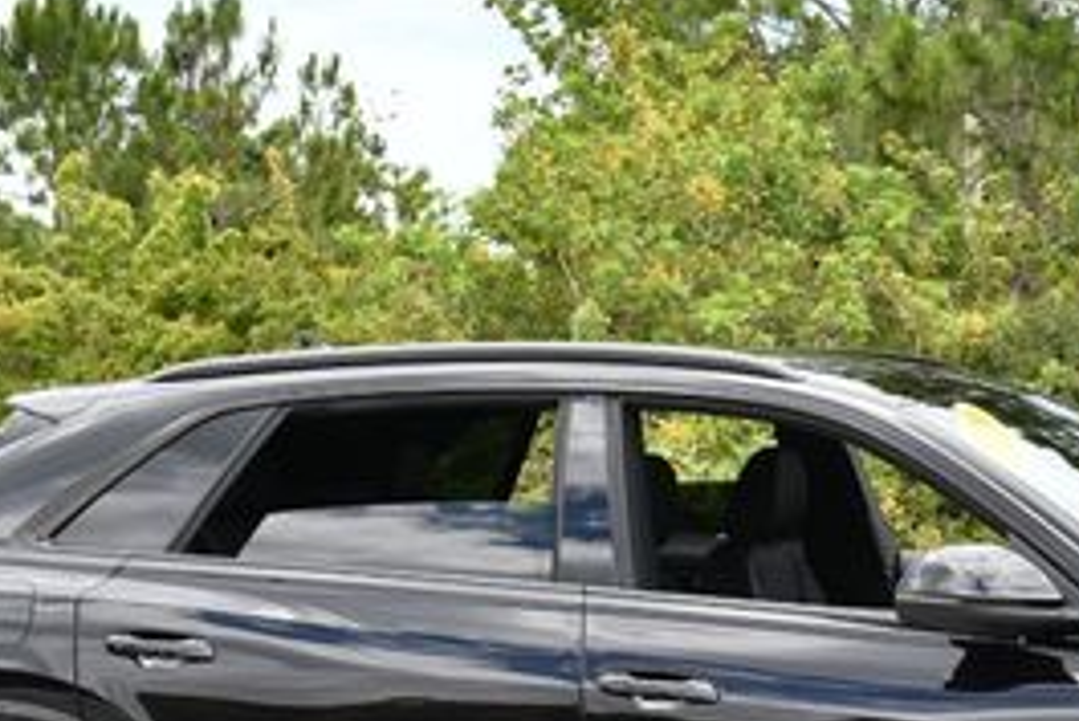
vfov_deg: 11.8
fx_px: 3479
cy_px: 627
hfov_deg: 17.5
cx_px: 879
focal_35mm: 116
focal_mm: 24
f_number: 7.1
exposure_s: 1/250
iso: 200
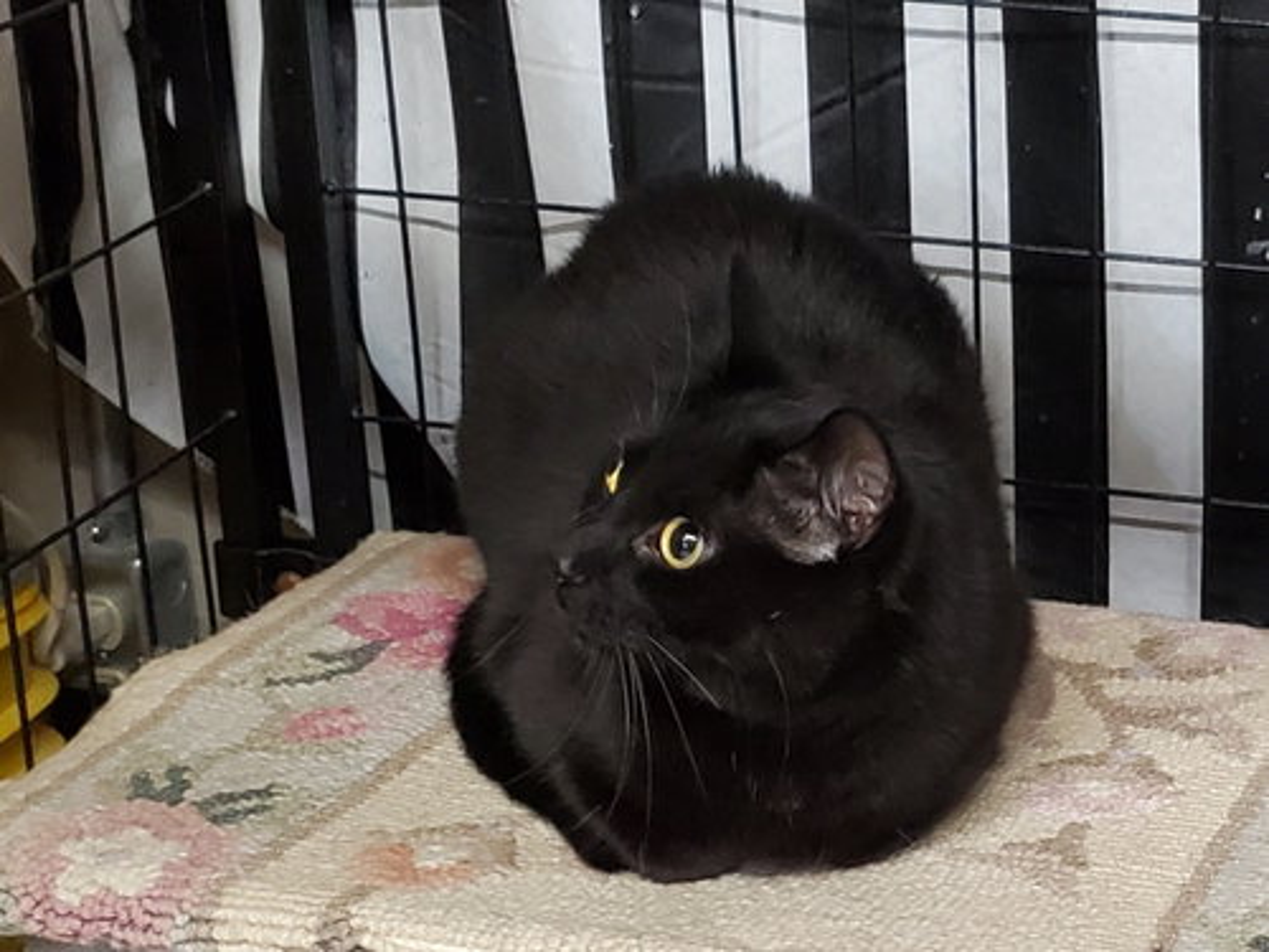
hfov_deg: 67.3
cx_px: 634
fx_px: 953
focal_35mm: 26
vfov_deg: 53.1
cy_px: 476
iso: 500
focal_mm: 4.3
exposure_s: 1/40
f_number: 1.5
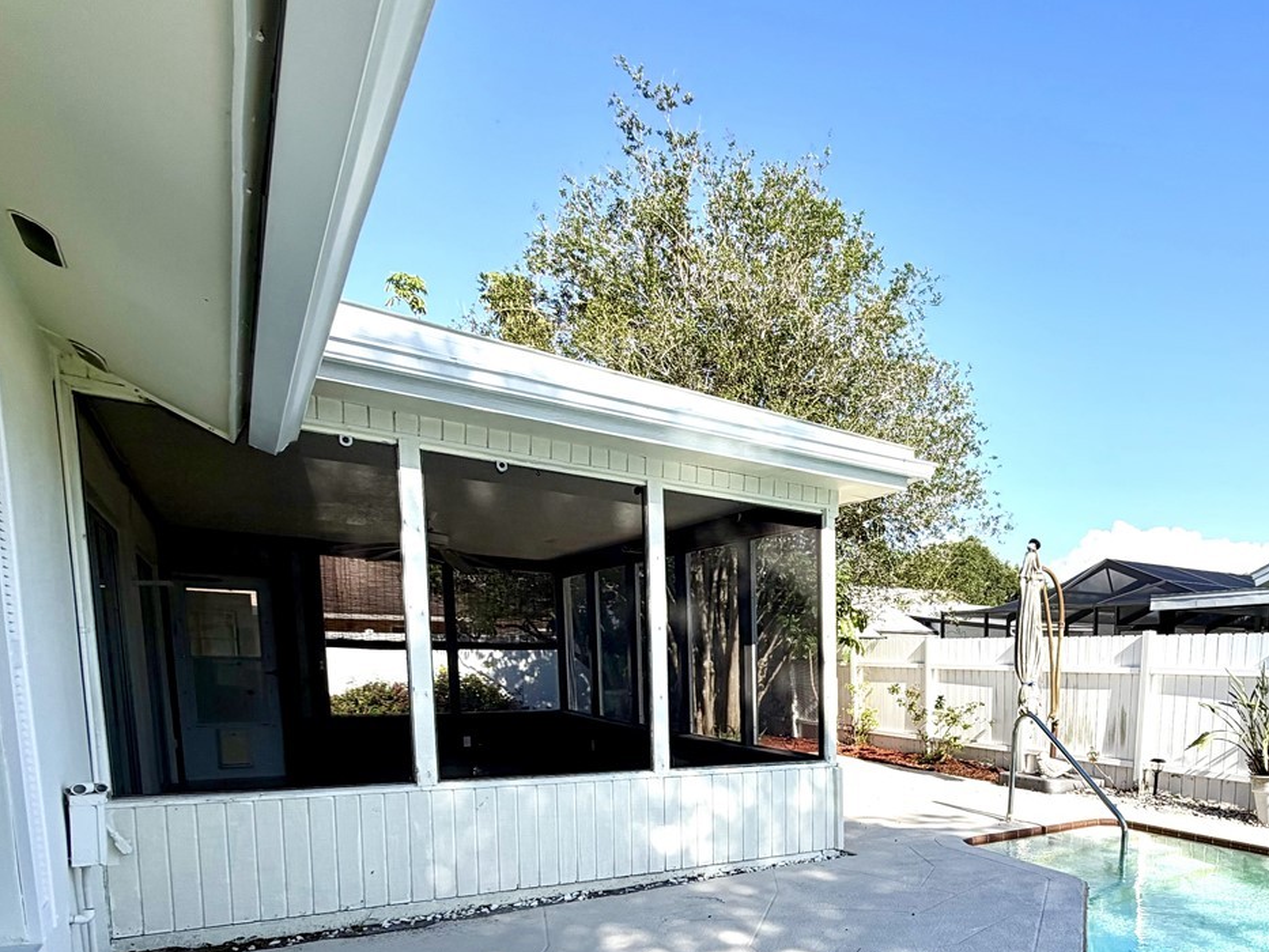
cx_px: 947
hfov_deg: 67.2
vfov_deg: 53.1
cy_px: 762
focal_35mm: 24
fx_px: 880
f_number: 2.2
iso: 25
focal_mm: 2.22
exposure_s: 1/770
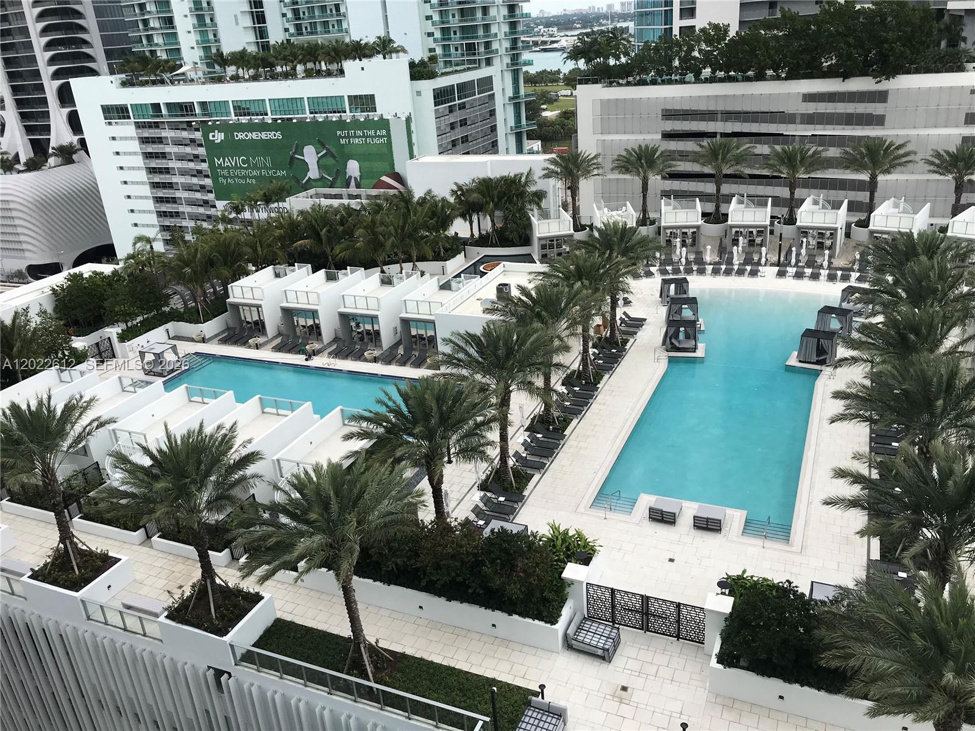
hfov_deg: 63.4
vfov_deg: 49.7
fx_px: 789
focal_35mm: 28
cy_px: 366
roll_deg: +4.5
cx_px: 488
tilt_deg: -23.4
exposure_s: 1/1088
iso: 20
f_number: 1.8
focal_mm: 3.99
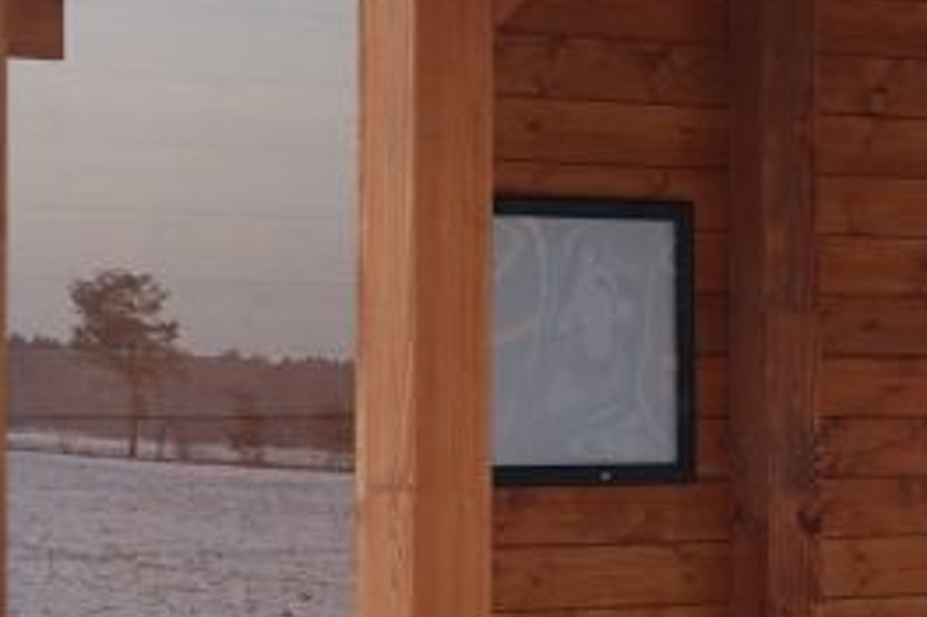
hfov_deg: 13.4
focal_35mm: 152
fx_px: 3911
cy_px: 361
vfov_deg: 9.0
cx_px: 899
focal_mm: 14.24
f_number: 4
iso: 125
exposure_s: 1/200
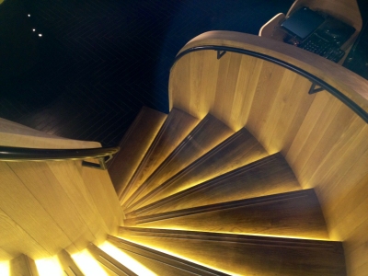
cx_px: 184
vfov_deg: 40.7
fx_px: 372
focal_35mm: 35
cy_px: 138
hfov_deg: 52.6
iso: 125
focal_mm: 4.28
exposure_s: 1/20
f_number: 2.4
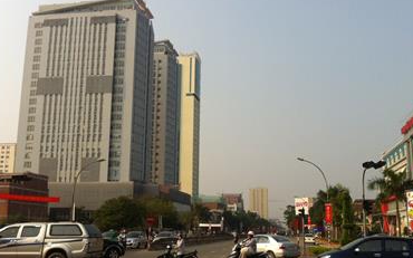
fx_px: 495
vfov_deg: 29.2
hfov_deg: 45.2
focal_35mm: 44
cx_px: 237
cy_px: 140
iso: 80
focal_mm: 3.85
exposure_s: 1/1774
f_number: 2.8
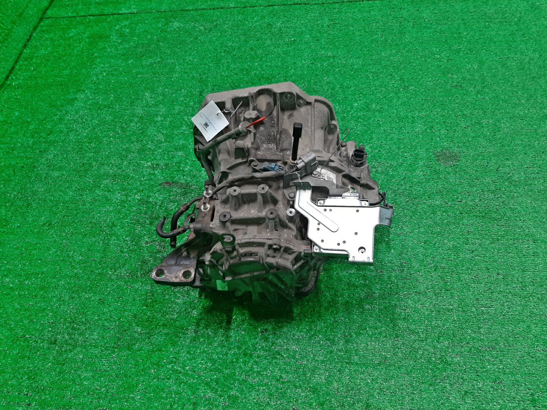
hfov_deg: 67.3
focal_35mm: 26
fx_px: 411
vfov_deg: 53.1
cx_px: 274
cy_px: 205
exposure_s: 1/50
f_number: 1.7
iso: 87
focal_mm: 3.93
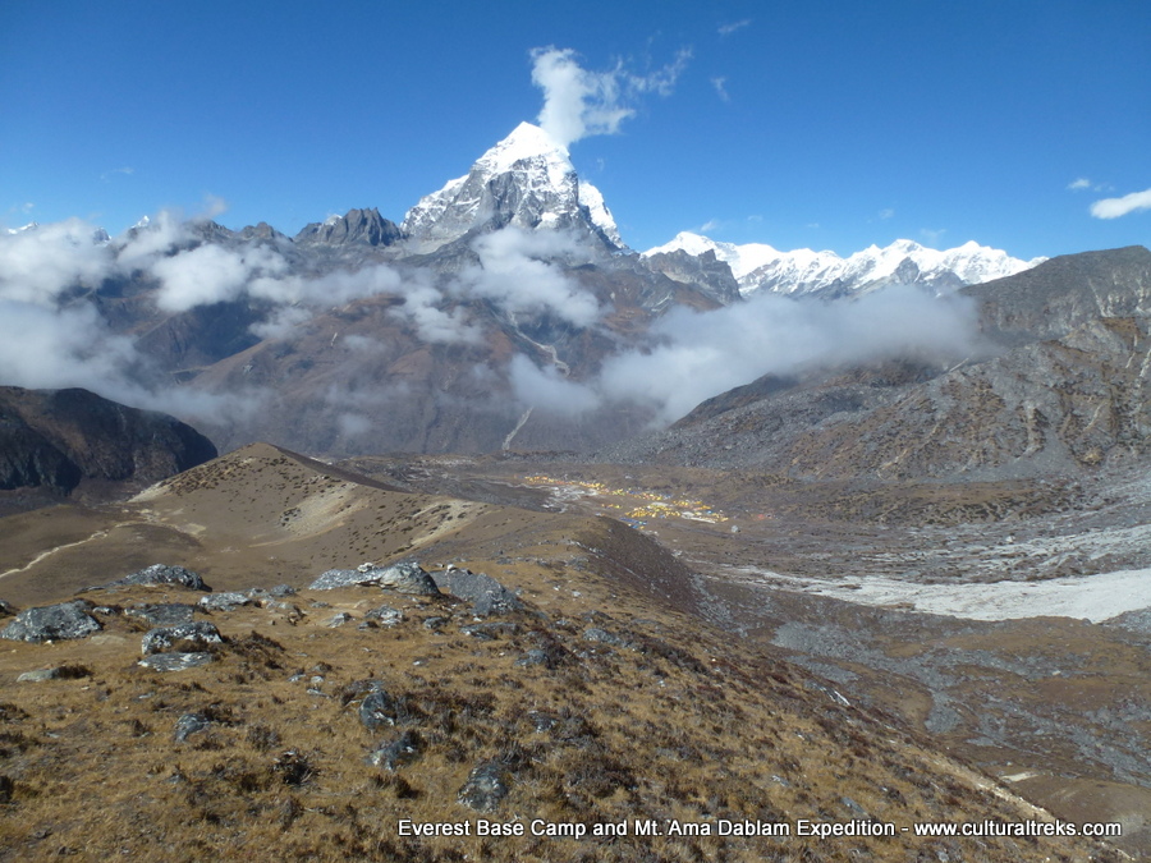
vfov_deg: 56.8
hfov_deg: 71.6
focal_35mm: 24
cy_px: 432
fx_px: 798
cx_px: 576
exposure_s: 1/1000
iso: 100
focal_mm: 4.3
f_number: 4
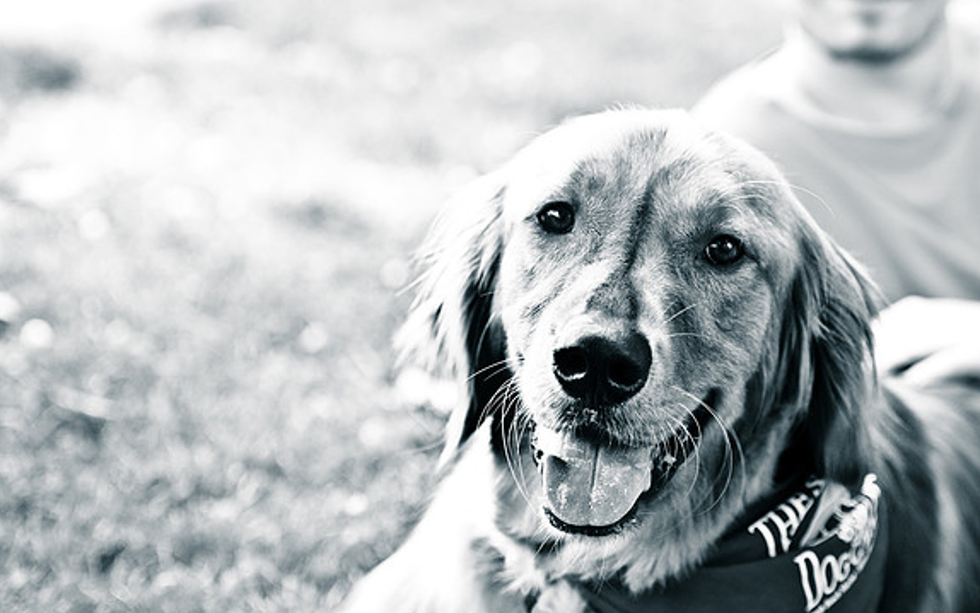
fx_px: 2885
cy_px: 308
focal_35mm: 108
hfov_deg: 19.3
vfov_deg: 12.1
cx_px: 493
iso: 200
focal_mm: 70
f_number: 2.8
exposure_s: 1/500
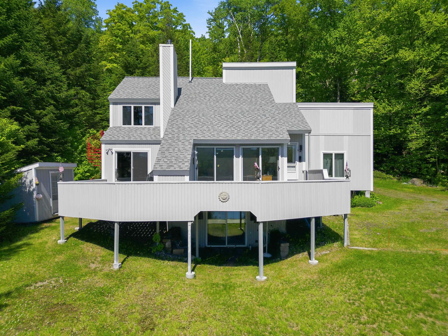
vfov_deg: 56.8
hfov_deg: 71.6
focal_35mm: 24
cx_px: 224
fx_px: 311
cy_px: 168
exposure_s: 1/5000
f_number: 1.7
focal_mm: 6.7
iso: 100
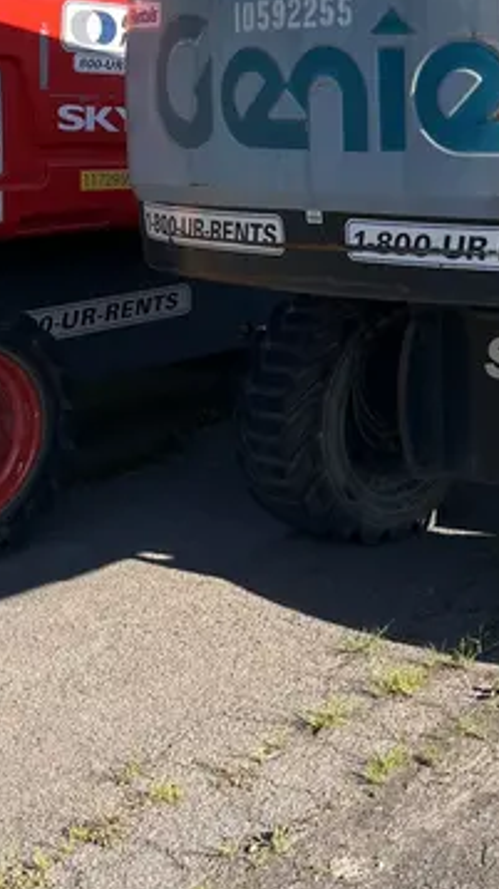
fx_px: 1366
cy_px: 148
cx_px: 603
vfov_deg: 34.6
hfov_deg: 19.5
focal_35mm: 58
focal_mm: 5.1
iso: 50
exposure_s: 1/2513
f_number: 1.6
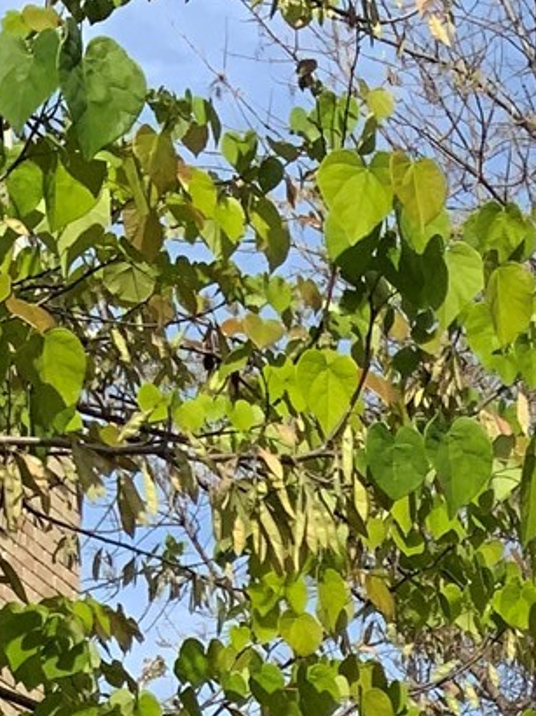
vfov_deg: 11.7
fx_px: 2997
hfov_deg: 9.6
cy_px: 1572
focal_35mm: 145
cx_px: 1021
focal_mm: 3
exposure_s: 1/1675
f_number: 1.8
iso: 16
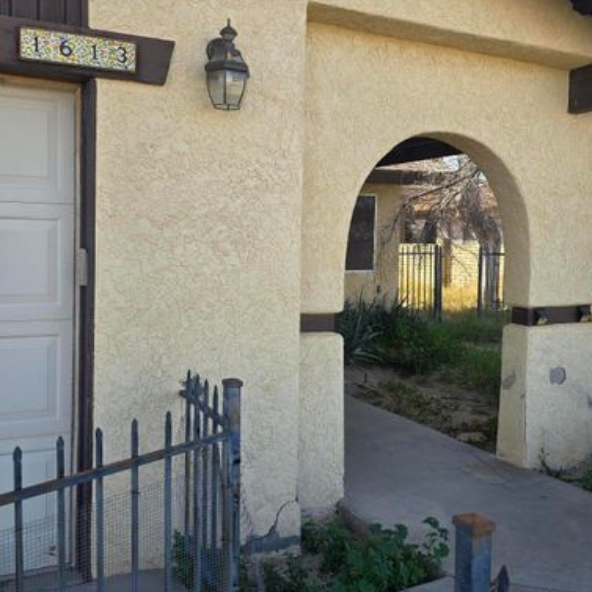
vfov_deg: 46.0
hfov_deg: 46.0
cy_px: 282
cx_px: 292
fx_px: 697
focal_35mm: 36
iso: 12
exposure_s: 1/287
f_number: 1.7
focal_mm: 6.3
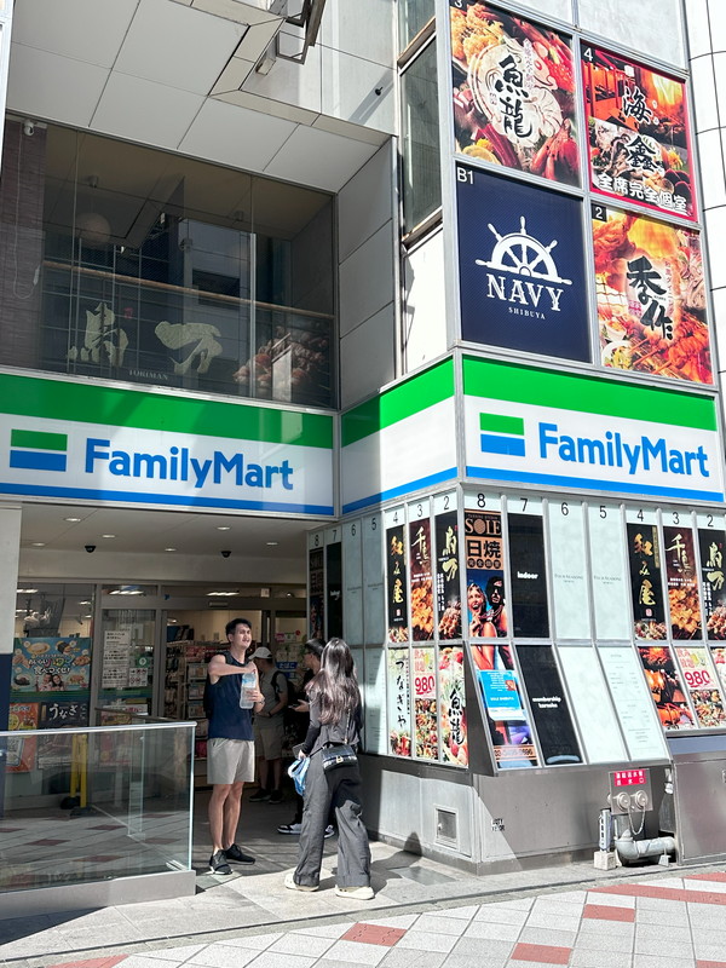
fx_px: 923
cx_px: 363
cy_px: 484
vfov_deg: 55.4
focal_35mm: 33
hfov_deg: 42.9
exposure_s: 1/3155
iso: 80
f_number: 1.78
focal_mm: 6.86
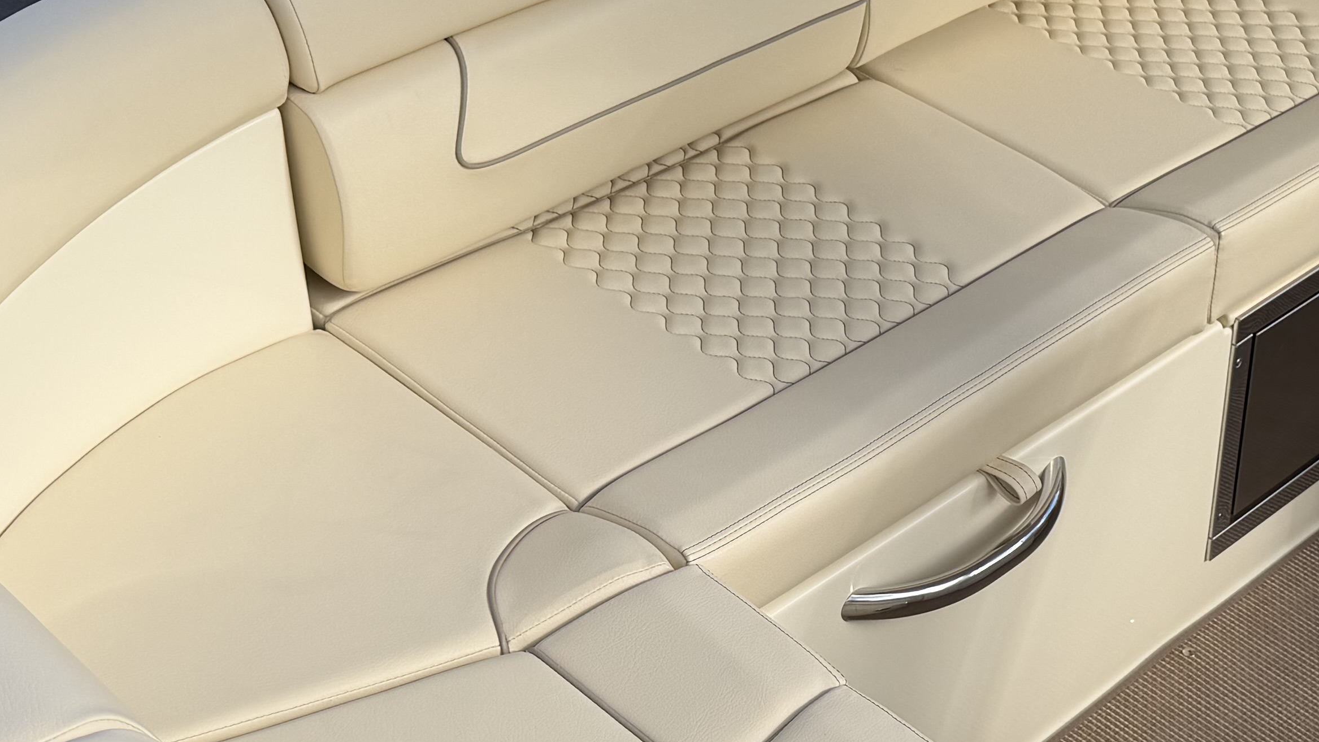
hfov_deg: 31.7
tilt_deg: -40.3
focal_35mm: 64
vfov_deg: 18.8
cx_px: 1116
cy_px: 485
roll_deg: -4.1
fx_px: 2238
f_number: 1.78
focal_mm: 6.76
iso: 80
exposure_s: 1/3584
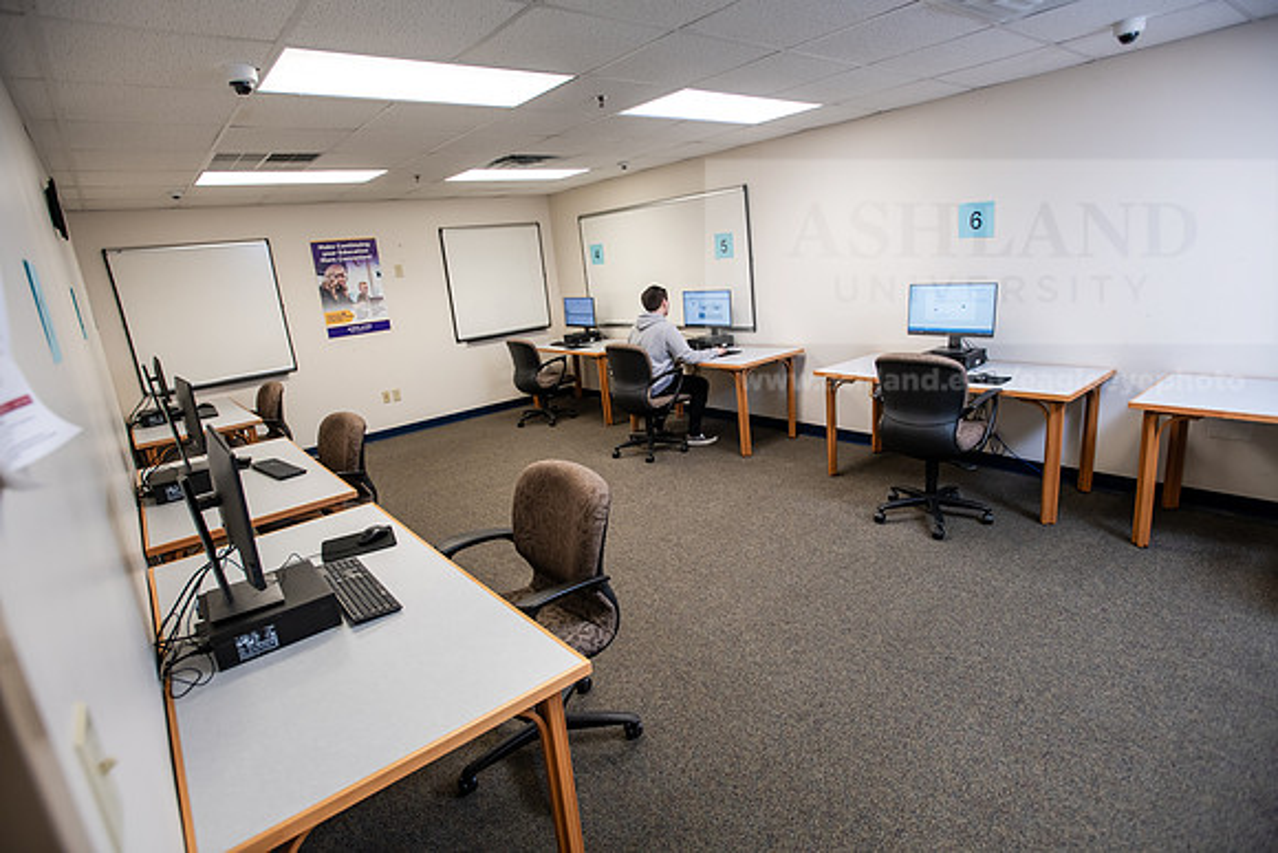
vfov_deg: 64.6
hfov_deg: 86.9
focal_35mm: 19
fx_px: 675
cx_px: 639
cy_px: 426
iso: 800
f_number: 4
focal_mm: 19
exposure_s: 1/160
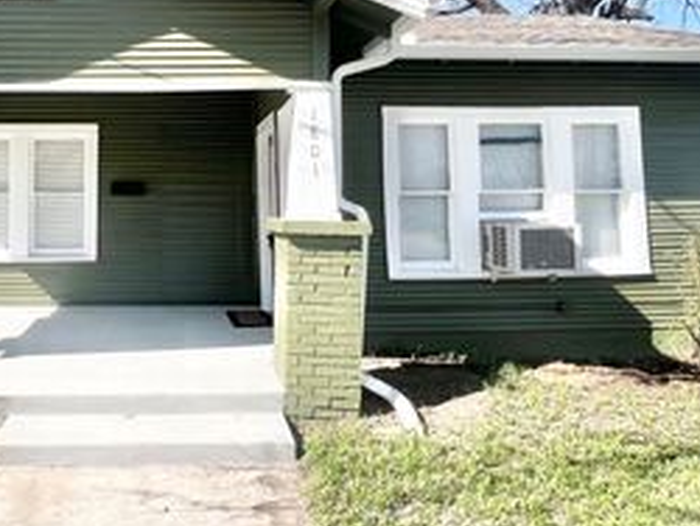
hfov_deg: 64.0
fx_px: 526
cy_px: 172
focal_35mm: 26
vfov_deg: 52.1
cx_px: 190
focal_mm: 1.57
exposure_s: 1/943
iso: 32
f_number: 1.8
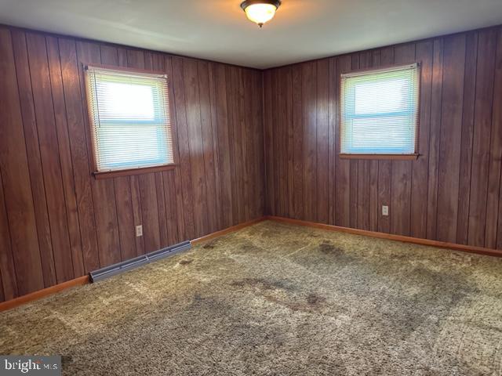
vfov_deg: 56.8
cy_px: 188
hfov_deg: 71.6
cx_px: 251
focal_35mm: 24
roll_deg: +2.2
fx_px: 348
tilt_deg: -9.0
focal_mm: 6.86
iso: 800
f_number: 1.78
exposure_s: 1/60
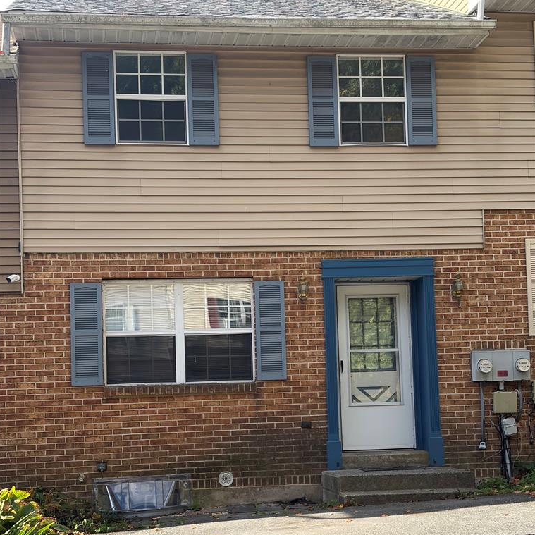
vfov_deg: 27.6
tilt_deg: +4.1
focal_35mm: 62
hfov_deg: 27.7
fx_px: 1084
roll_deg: +2.6
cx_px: 267
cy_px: 326
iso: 40
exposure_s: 1/1016
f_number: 1.6
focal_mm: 5.96
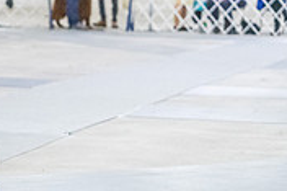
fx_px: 1896
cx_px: -150
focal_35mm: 238
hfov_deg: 8.5
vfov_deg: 5.8
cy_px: 11
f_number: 3.2
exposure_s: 1/400
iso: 6400
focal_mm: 72
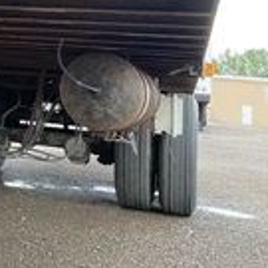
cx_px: -107
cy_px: -4
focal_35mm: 76
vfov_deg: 21.9
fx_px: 666
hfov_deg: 20.3
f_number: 1.8
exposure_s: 1/172
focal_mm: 3
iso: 32
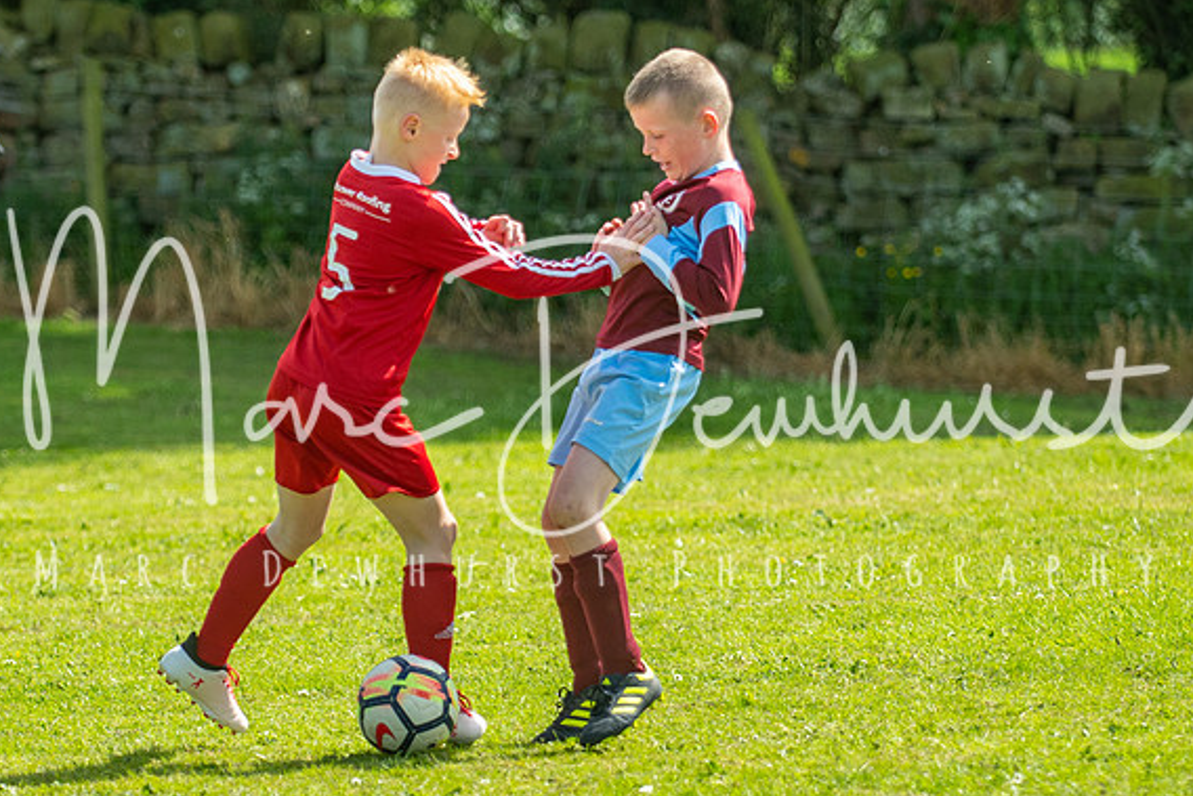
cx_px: 509
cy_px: 408
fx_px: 10010
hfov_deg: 6.8
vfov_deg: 4.6
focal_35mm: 302
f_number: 3.2
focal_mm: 135
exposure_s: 1/2000
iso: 250
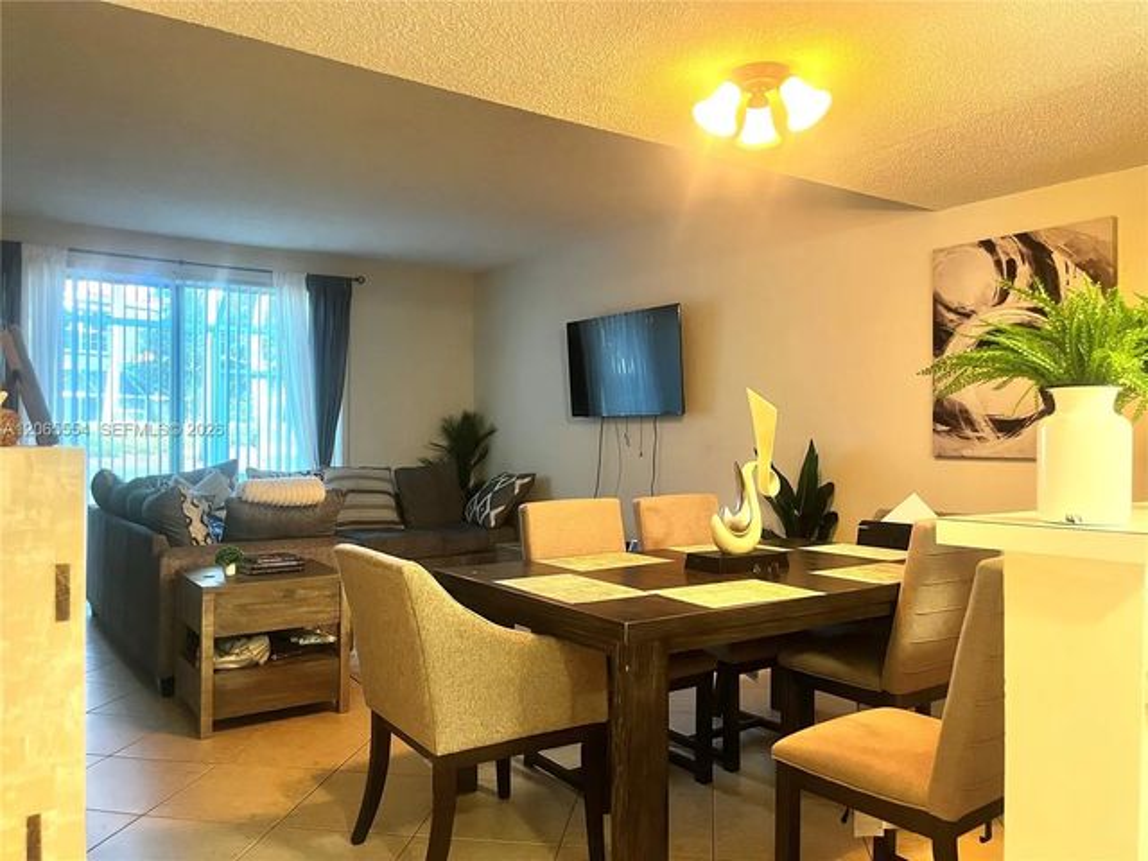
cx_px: 574
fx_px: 862
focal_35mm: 26
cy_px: 430
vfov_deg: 53.1
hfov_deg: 67.3
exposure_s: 1/60
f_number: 1.6
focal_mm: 5.1
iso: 400
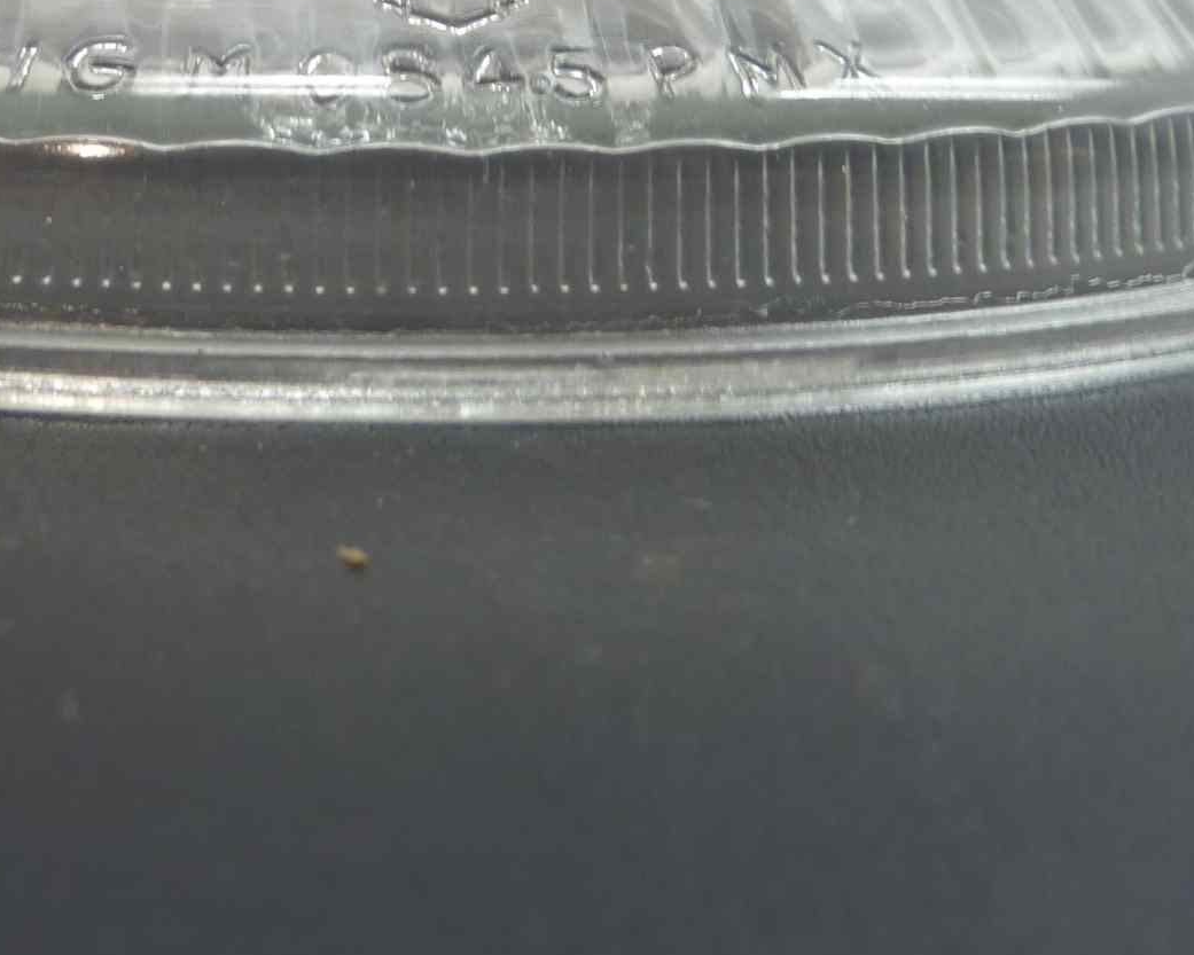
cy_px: -55
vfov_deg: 24.0
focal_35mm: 60
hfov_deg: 31.1
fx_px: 2120
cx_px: 373
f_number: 3.3
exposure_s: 1/8
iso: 80
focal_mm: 4.1
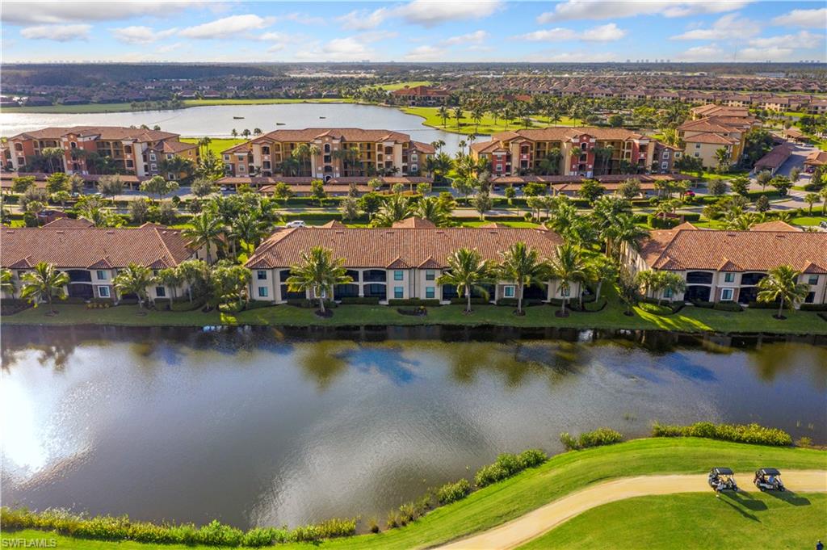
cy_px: 275
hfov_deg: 65.5
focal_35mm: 28
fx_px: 643
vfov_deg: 46.3
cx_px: 414
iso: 100
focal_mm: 10.26
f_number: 6.3
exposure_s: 1/500
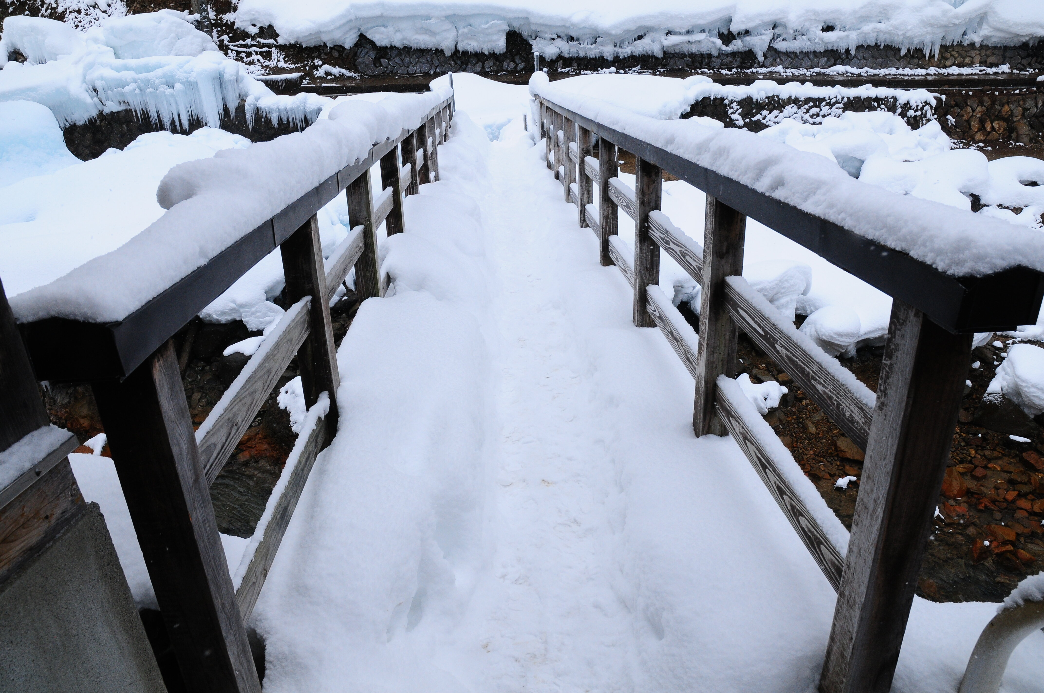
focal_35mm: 27
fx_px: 782
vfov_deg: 47.8
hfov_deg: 67.4
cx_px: 522
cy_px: 346
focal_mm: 18
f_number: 10
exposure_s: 1/400
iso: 500
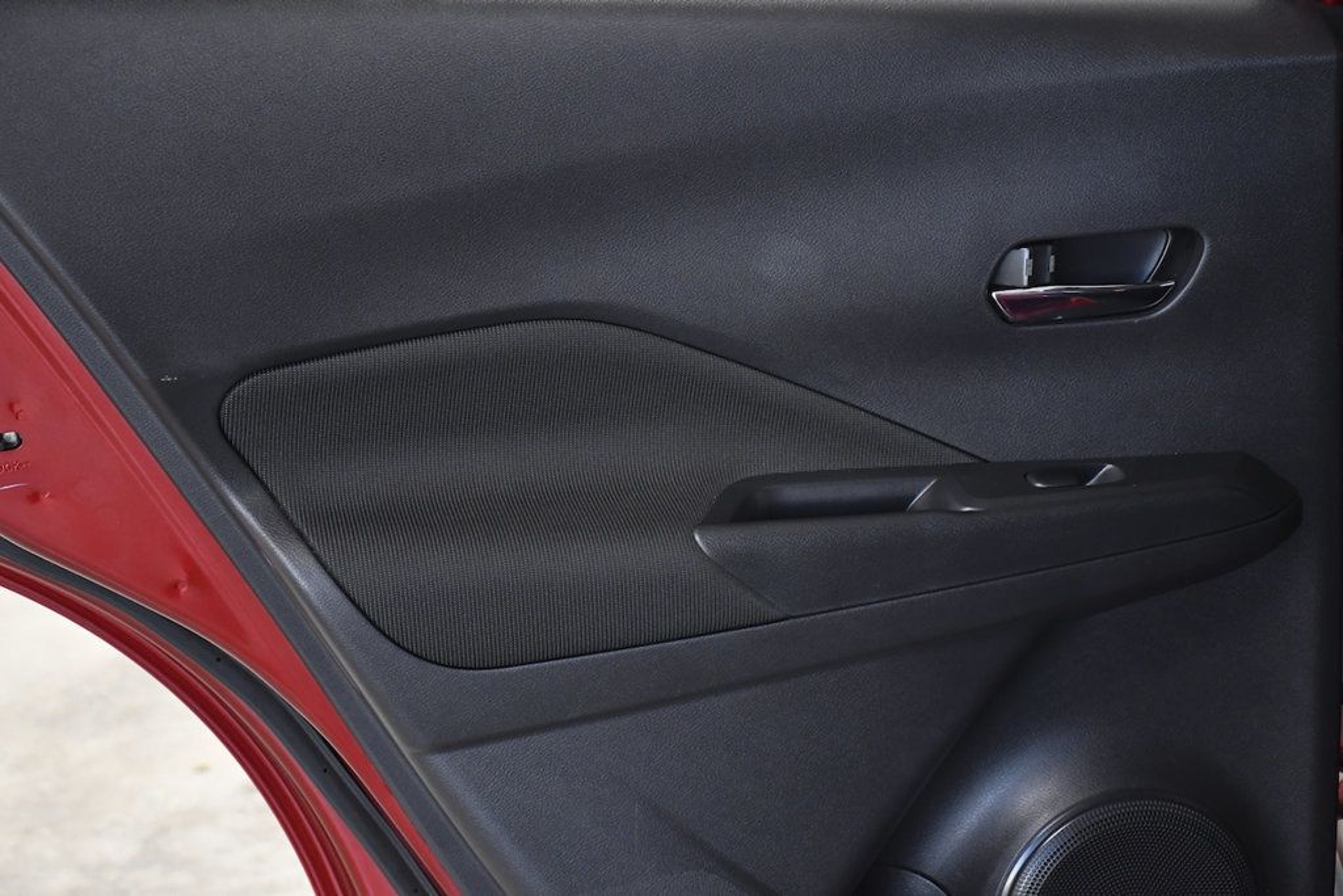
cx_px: 672
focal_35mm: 75
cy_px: 448
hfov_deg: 27.0
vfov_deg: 18.2
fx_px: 2798
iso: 2500
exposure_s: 1/250
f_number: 4.8
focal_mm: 50
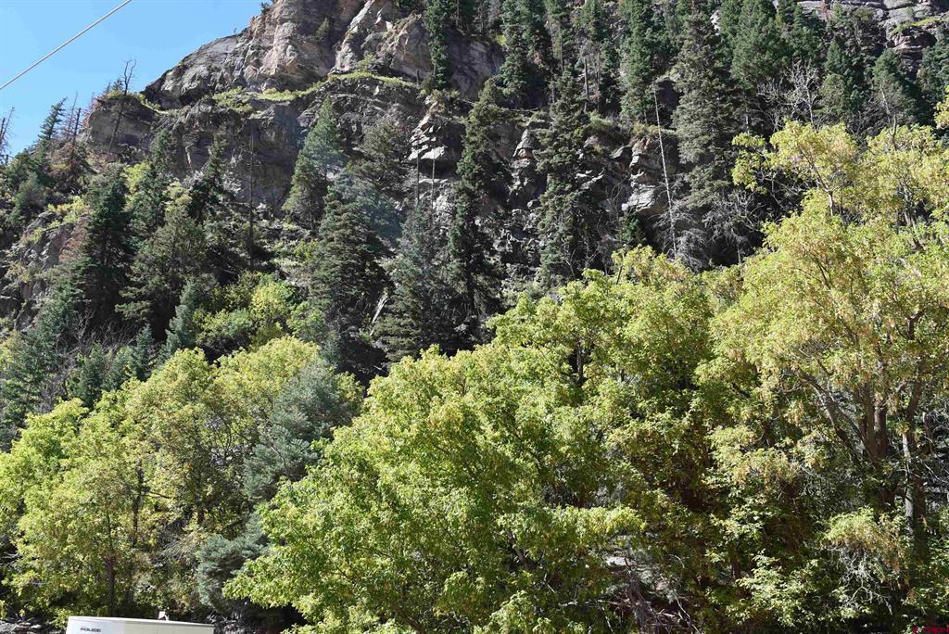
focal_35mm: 33
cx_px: 474
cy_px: 317
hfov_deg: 57.2
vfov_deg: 40.0
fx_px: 870
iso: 200
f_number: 8
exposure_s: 1/250
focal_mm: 22
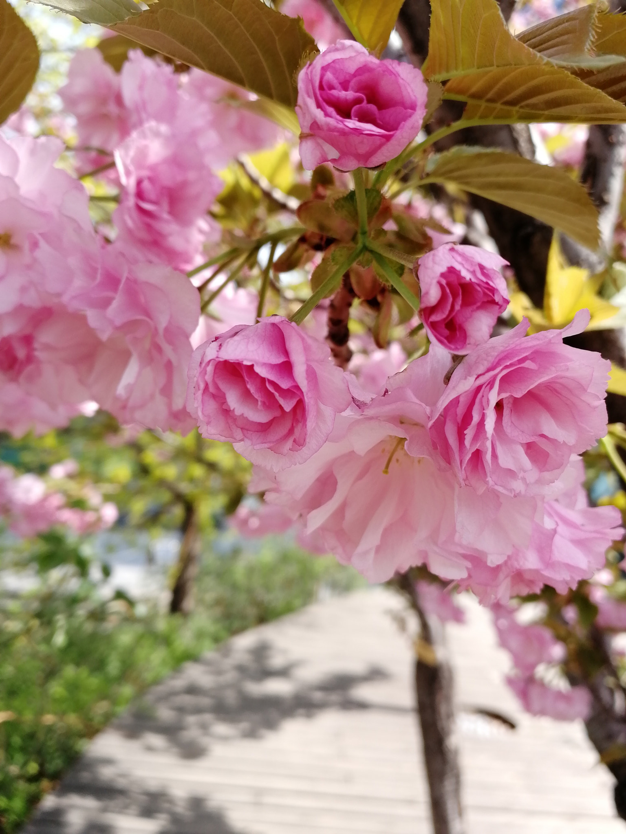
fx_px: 651
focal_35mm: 27
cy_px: 417
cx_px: 313
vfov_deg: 65.3
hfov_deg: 51.4
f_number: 2.2
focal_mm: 3.95
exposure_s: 1/255
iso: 50
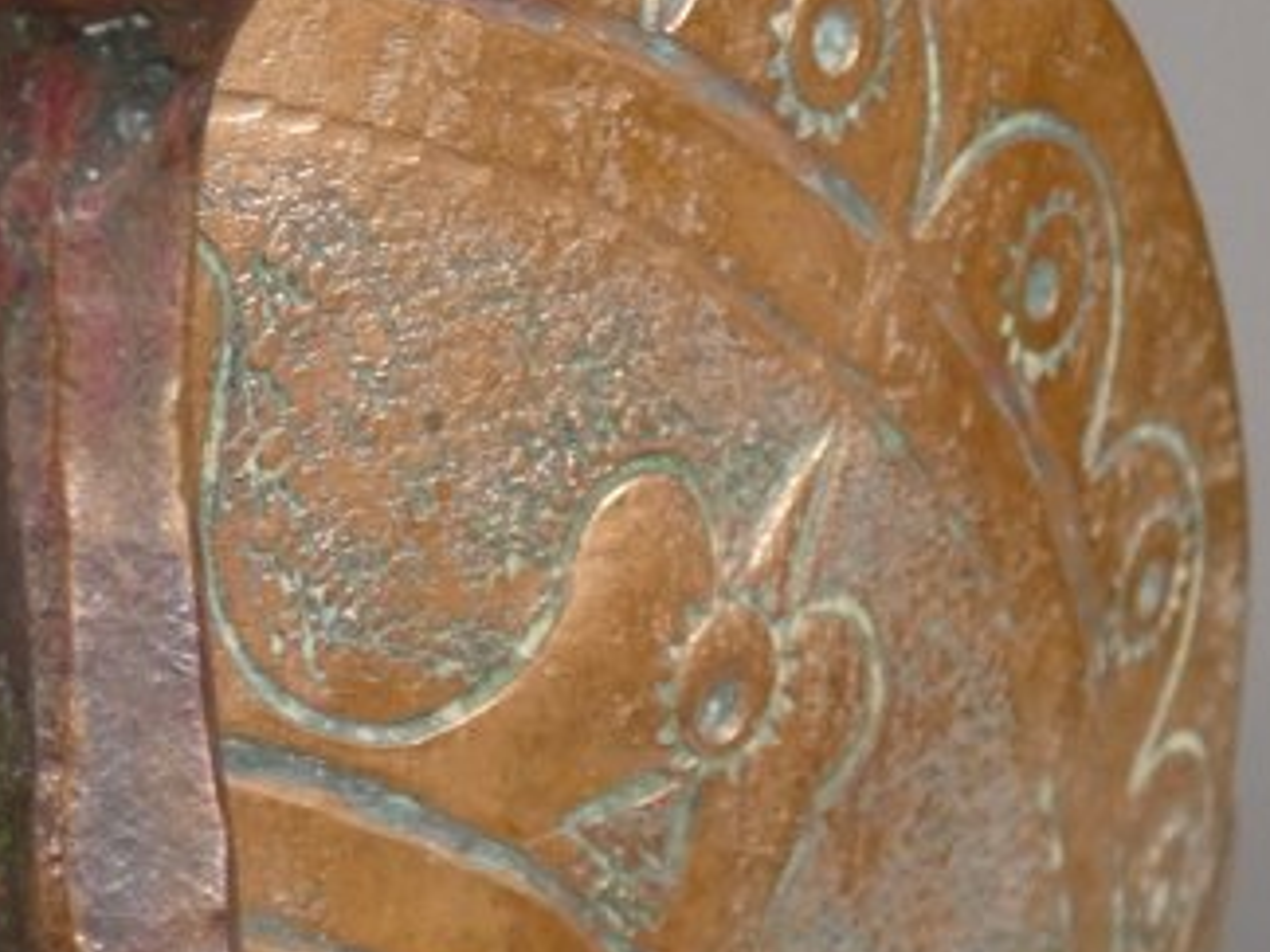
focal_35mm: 136
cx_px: -51
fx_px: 4990
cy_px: 619
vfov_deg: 10.9
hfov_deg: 14.2
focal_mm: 7.8
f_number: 3.7
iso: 200
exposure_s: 1/125
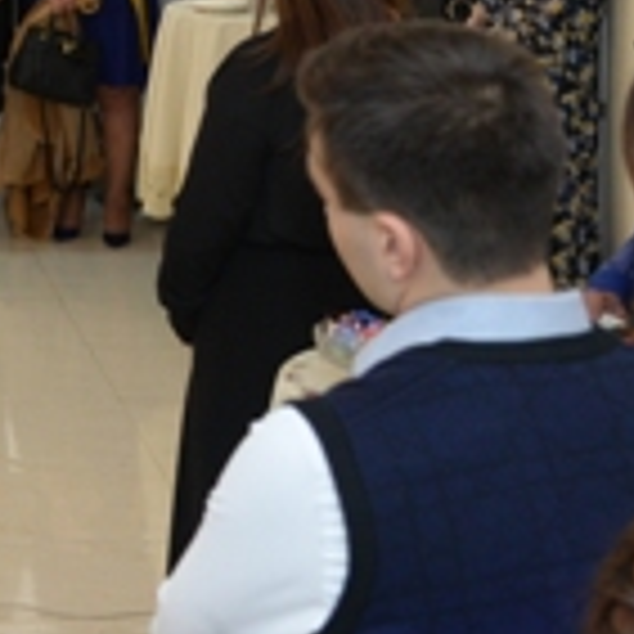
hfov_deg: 11.4
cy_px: -232
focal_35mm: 147
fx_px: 3046
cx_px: -346
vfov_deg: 11.5
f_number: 5
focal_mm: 38
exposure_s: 1/125
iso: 1600
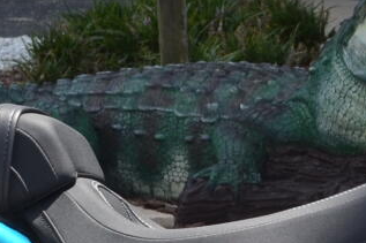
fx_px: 2113
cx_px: 613
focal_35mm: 208
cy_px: 268
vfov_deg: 6.6
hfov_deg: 9.5
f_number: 7.1
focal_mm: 22
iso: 100
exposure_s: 1/200
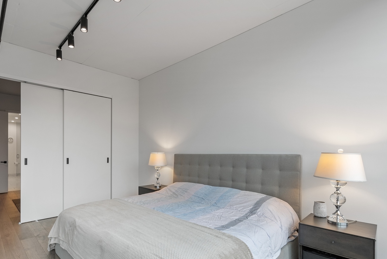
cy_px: 154
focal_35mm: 19
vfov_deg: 64.1
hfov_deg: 85.5
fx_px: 204
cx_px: 150
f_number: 8
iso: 320
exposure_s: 1/8
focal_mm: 14
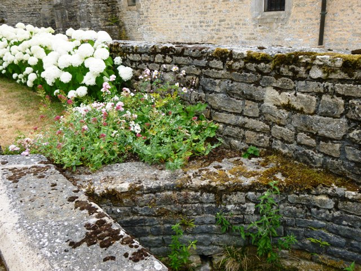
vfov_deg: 45.4
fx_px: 323
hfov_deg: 58.4
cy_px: 136
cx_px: 180
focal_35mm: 31
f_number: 3.4
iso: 100
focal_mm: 5.6
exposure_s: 1/125
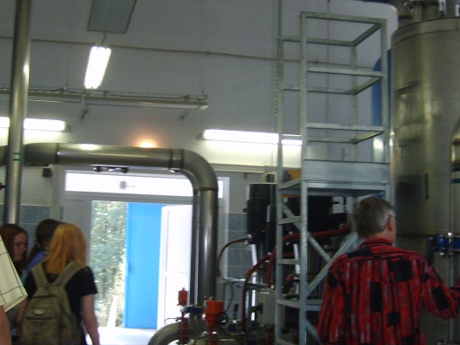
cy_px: 173
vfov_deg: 27.5
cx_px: 210
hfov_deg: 36.1
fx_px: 704
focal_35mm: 53
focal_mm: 5.8
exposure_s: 1/30
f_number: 2.8
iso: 56
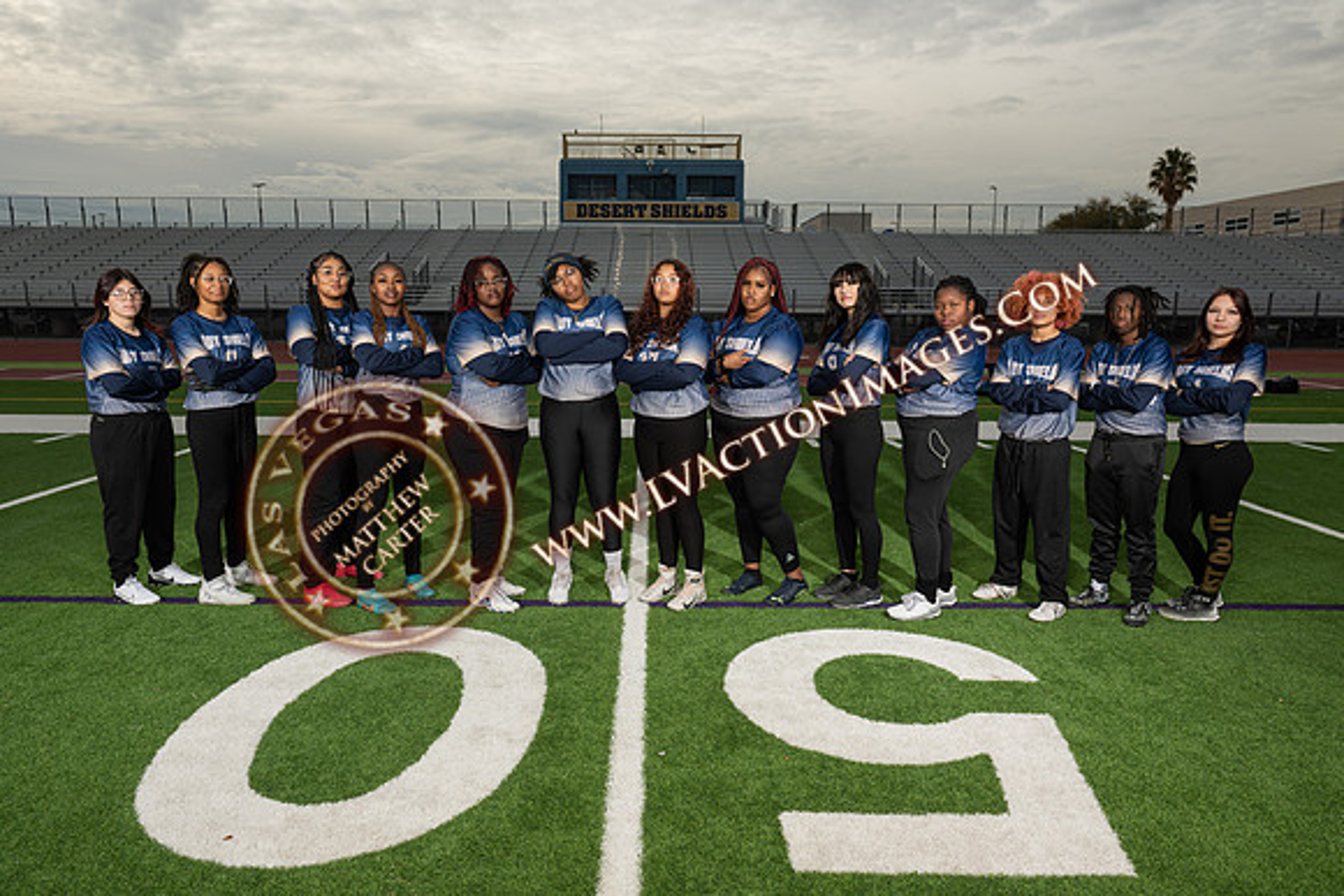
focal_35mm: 25
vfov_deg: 51.6
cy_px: 458
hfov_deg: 71.8
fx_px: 928
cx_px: 652
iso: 160
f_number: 8
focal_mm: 24
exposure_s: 1/200
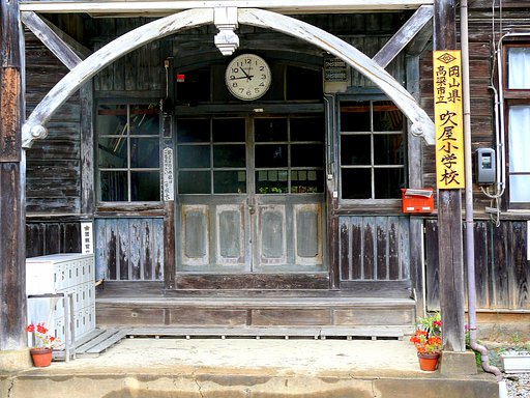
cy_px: 199
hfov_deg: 30.7
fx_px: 965
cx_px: 265
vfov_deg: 23.3
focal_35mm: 63
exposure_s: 1/15
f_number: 4.5
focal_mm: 13.3
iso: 100
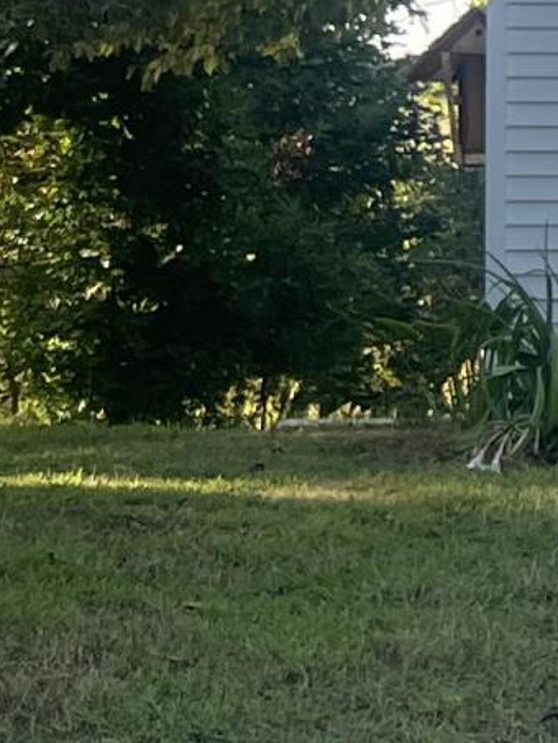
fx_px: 3695
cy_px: 125
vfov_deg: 11.4
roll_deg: -0.7
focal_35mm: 172
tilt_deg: +0.6
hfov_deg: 6.8
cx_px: 2202
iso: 50
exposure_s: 1/887
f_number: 1.5
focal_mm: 5.7
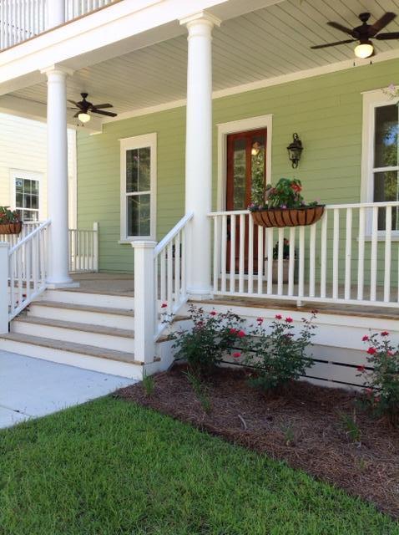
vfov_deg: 52.7
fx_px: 539
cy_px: 268
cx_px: 200
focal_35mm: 35
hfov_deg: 40.6
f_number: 2.4
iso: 50
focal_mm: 4.28
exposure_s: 1/260
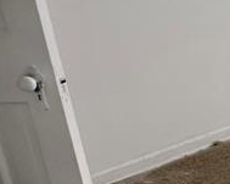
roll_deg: -1.2
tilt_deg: -18.2
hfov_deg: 17.9
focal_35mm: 74
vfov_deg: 20.2
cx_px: 460
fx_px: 503
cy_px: 15
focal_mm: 2.22
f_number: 2.2
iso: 160
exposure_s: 1/99
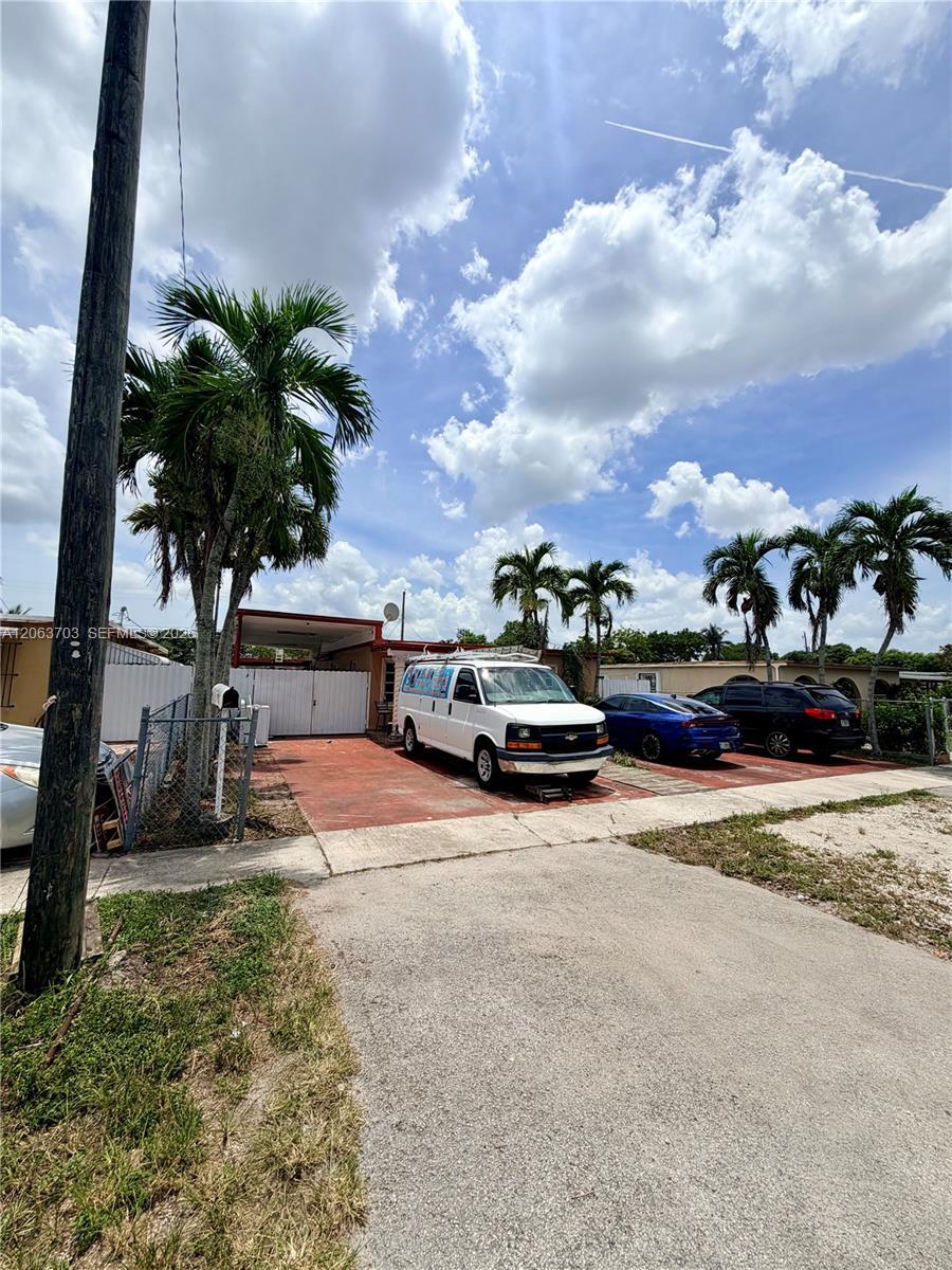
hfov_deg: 85.7
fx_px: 513
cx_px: 476
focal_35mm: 14
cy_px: 635
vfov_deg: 102.1
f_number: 2.2
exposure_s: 1/2506
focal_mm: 2.22
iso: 20
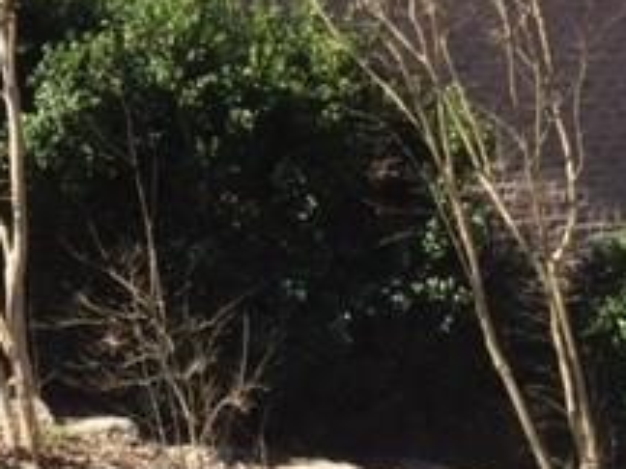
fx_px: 1555
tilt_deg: +7.0
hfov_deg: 21.6
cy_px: -75
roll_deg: +3.7
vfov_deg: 16.5
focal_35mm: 86
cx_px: -61
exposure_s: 1/719
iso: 32
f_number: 2.2
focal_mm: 4.15
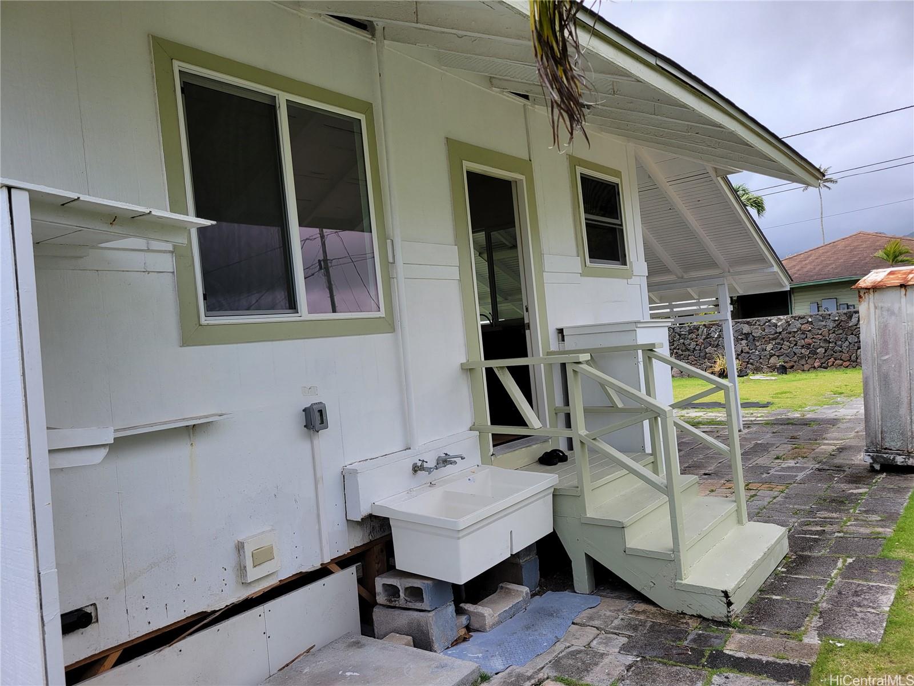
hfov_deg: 67.3
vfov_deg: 53.1
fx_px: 687
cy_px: 343
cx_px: 457
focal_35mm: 26
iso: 40
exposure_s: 1/1957
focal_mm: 5.4
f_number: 1.8
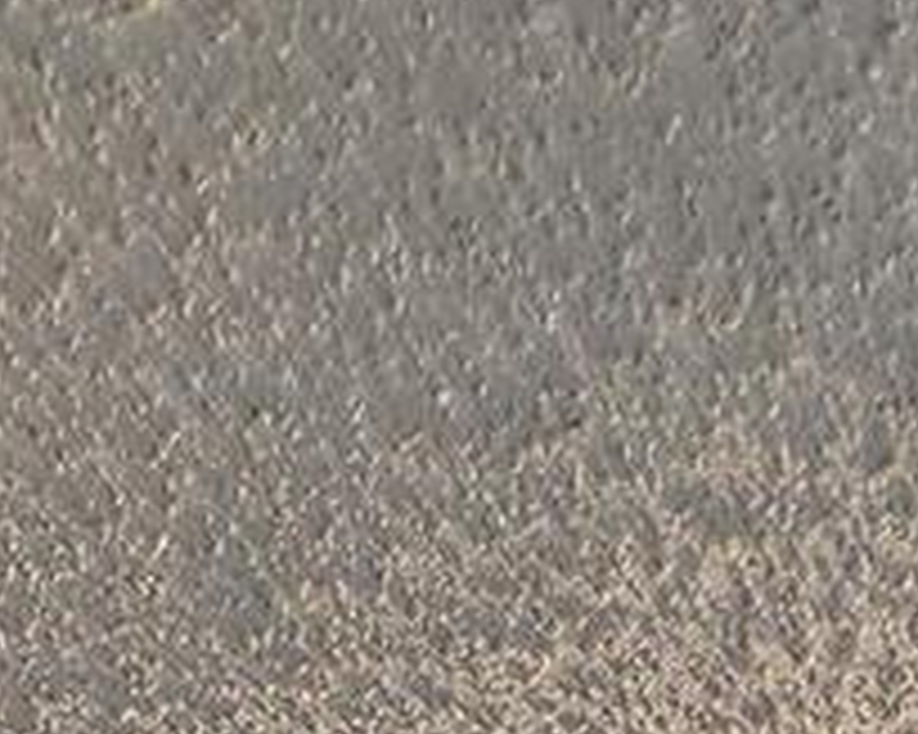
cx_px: 378
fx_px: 4589
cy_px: 3422
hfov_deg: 11.4
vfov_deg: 6.3
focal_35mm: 169
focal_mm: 5.4
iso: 250
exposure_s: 1/120
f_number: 1.8
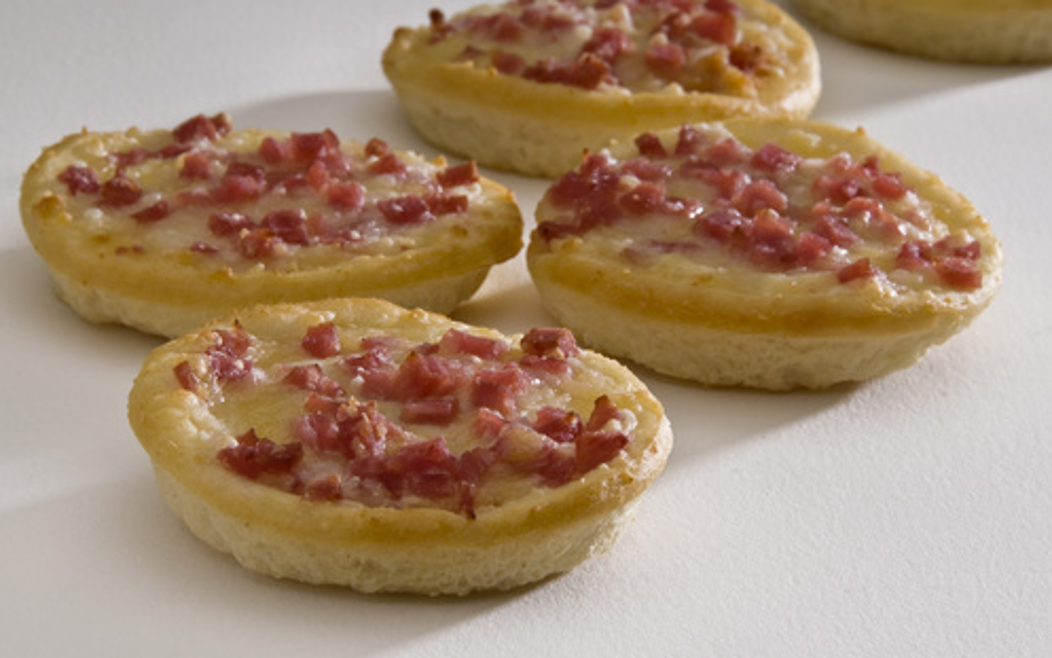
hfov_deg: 6.8
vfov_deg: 4.3
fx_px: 8805
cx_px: 525
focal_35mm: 307
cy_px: 313
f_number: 22
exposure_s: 1/160
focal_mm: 200
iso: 100
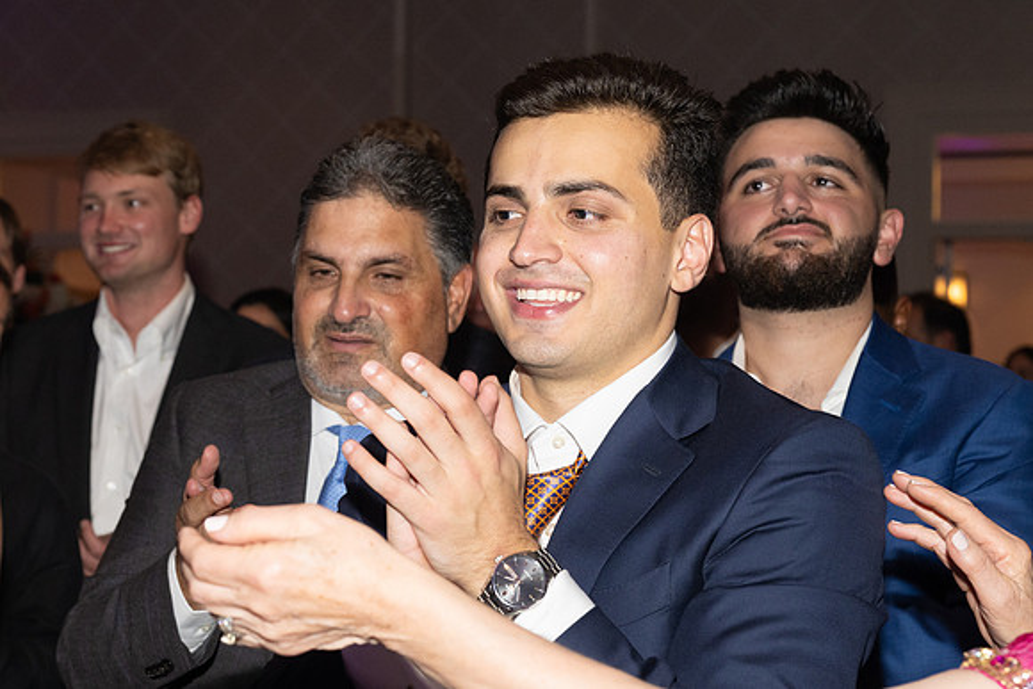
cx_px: 364
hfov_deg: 23.9
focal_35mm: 85
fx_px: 2435
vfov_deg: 16.1
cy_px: 327
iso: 800
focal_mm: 54
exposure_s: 1/100
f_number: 5.6
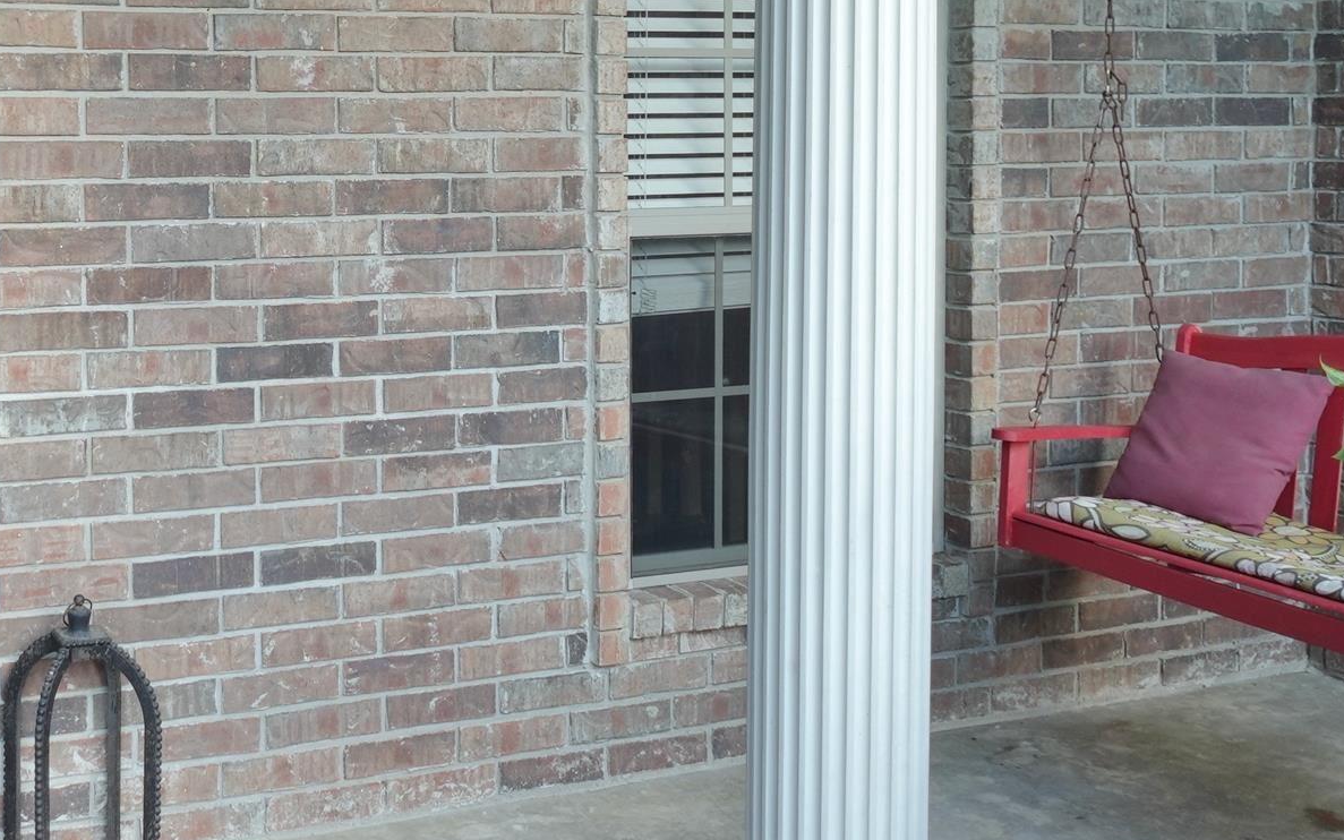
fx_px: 1722
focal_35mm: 47
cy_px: 215
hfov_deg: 40.7
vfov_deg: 27.1
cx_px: 252
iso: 125
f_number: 2
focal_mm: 7.6
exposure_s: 1/250
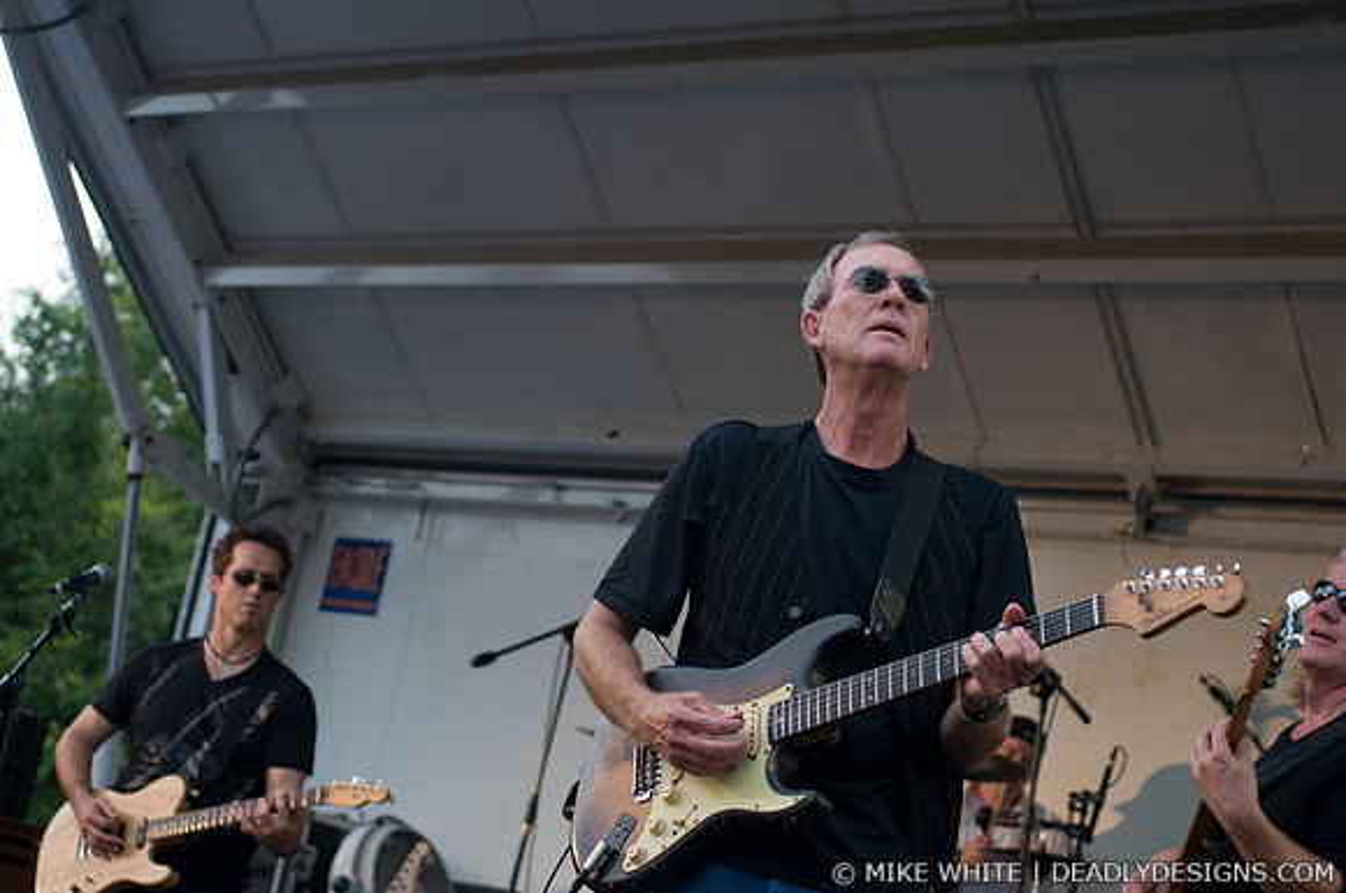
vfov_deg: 18.9
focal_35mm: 72
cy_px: 446
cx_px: 673
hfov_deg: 28.1
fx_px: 2688
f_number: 3.2
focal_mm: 48
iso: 200
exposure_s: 1/250
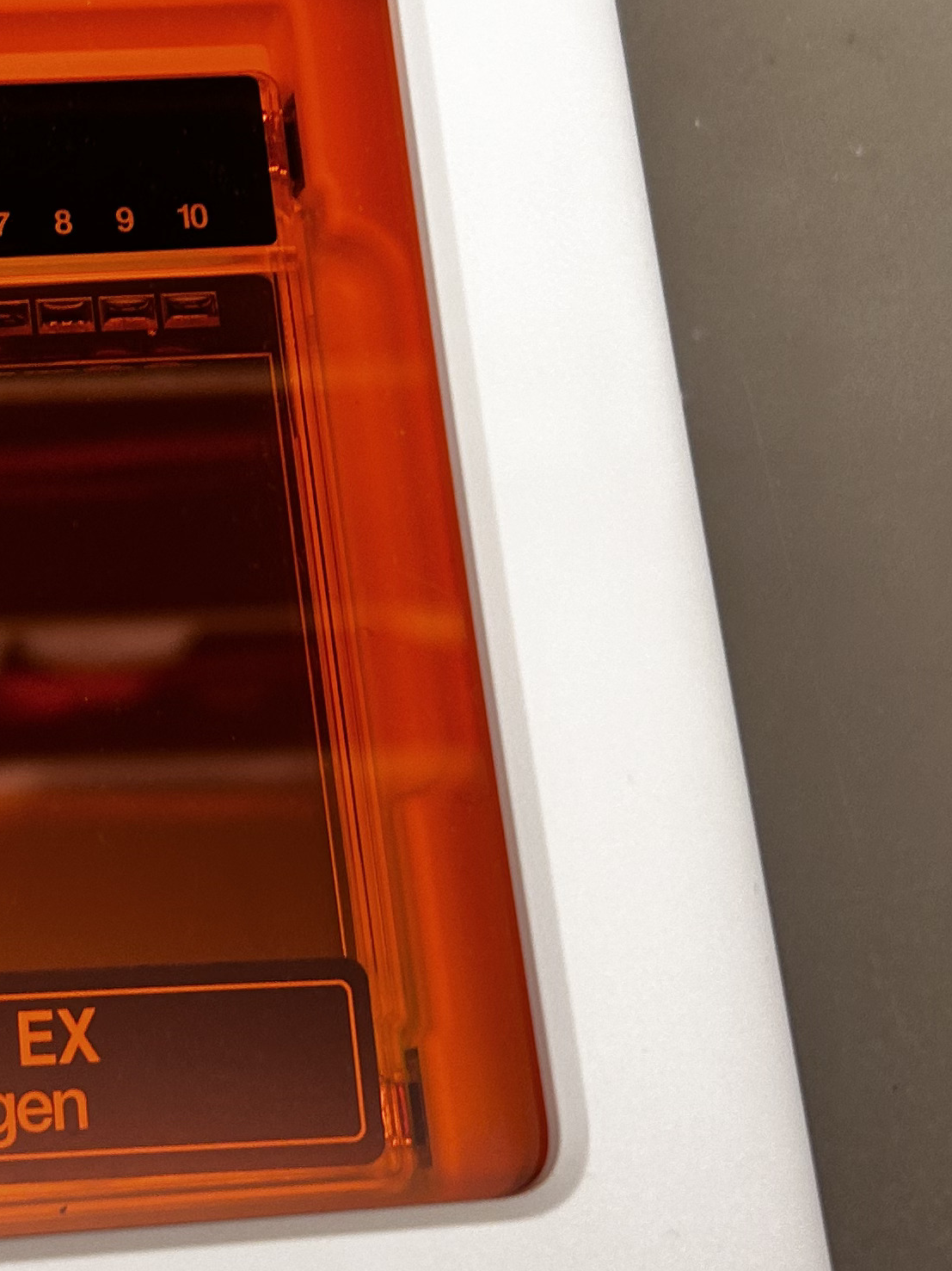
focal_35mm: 71
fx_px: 2605
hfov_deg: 19.8
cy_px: 449
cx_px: -89
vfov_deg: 27.3
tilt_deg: -73.7
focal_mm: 5.7
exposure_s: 1/62
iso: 64
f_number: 1.5
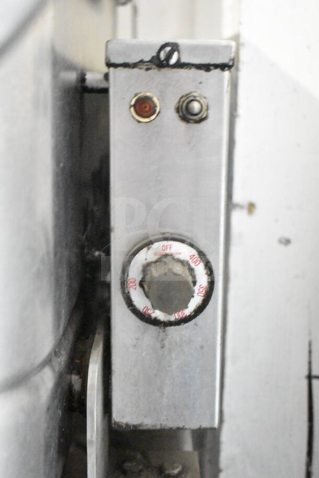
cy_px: 239
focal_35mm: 48
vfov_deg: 41.1
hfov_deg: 28.1
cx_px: 160
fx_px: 637
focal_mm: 32
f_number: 4.5
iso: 20000
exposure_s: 1/50
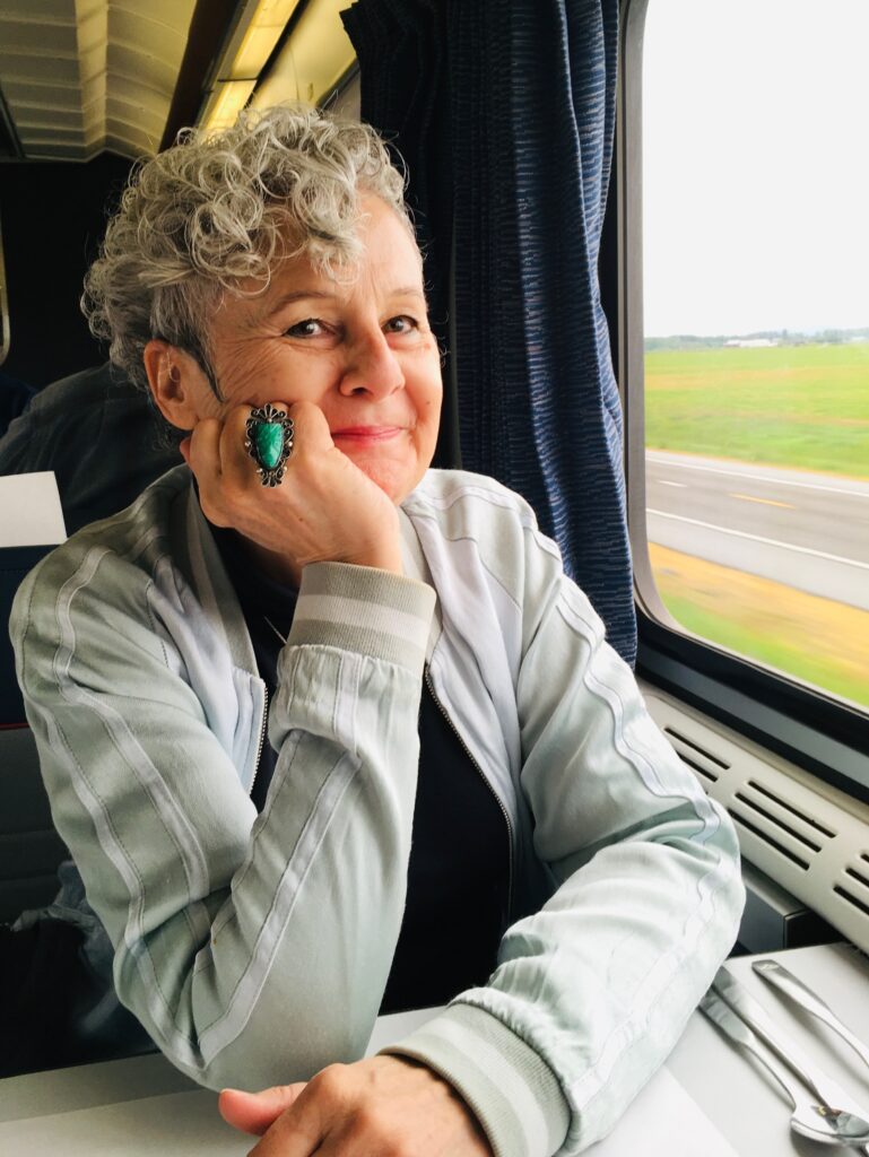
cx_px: 434
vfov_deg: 61.6
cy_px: 578
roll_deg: +1.8
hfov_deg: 48.3
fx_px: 970
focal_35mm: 29
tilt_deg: -7.0
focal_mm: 4.15
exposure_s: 1/40
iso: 25
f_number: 2.2
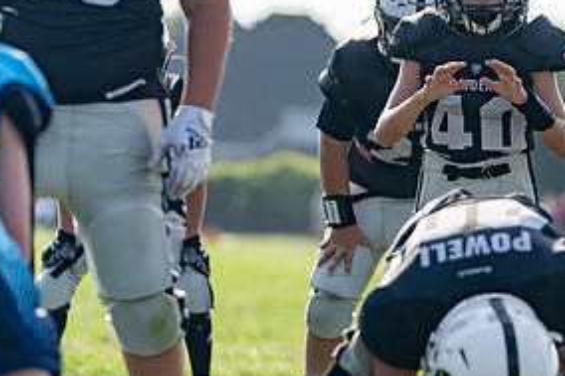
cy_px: 118
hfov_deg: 6.3
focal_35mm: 329
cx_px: 483
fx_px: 5160
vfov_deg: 4.2
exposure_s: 1/1000
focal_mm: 161
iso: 100
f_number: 3.5
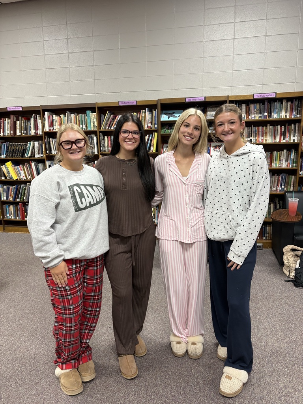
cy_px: 202
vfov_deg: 67.3
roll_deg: +1.4
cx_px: 152
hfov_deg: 53.1
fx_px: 303
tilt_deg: -9.8
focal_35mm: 26
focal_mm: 5.96
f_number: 1.6
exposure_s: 1/60
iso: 250
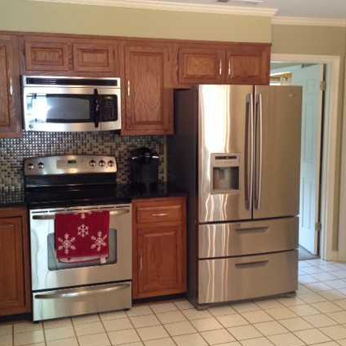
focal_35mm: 47
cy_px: 171
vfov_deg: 36.1
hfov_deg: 36.1
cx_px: 176
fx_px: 531
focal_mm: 4.28
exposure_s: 1/20
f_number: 2.4
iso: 160
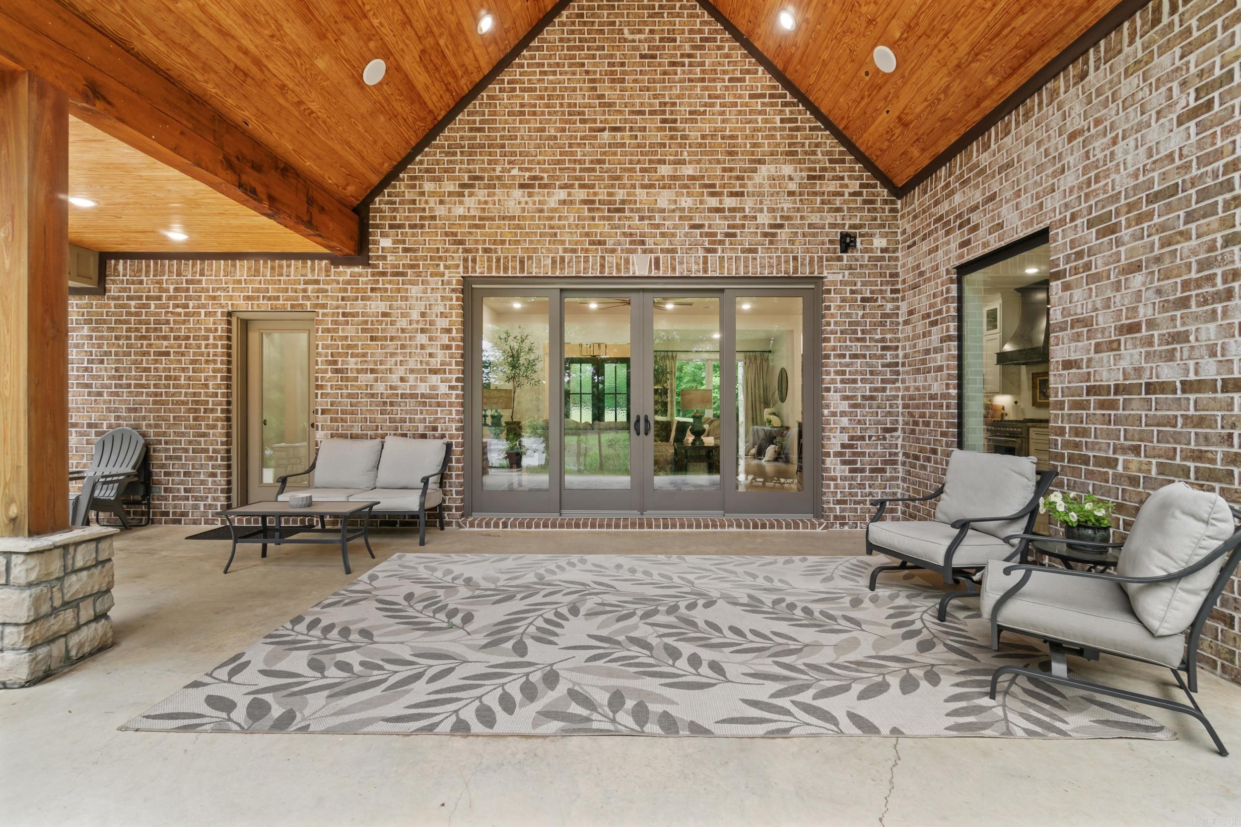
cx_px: 620
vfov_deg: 72.0
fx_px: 569
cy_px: 414
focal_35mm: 16
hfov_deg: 95.0
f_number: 9
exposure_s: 1/4
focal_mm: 11
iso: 250
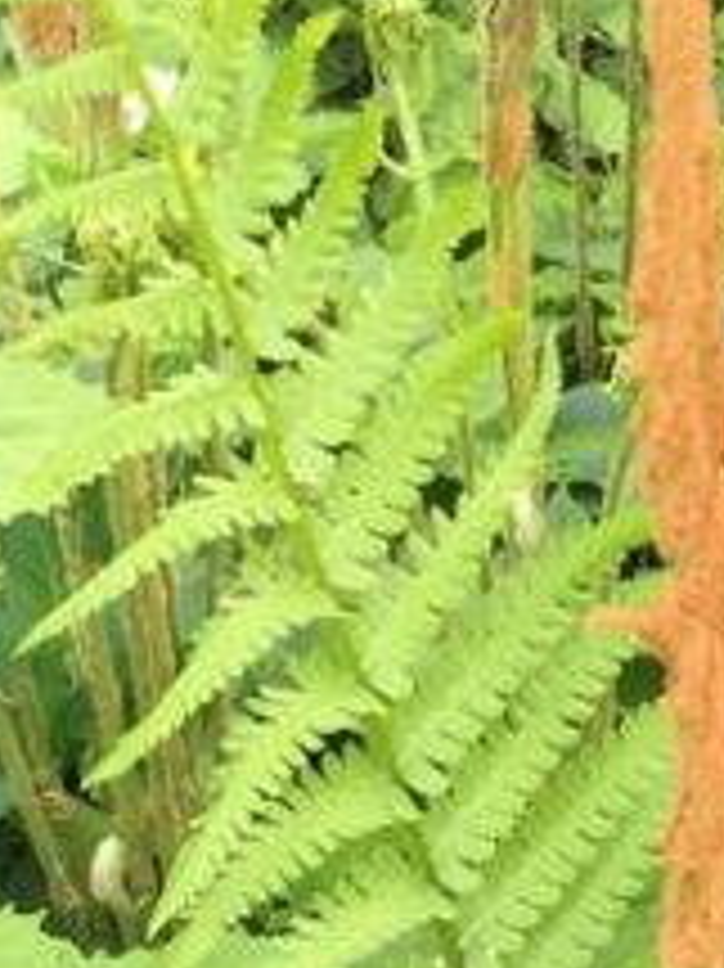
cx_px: 823
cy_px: 594
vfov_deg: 14.3
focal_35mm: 138
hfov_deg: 10.6
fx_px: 3852
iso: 32
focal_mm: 4.15
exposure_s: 1/187
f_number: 2.2
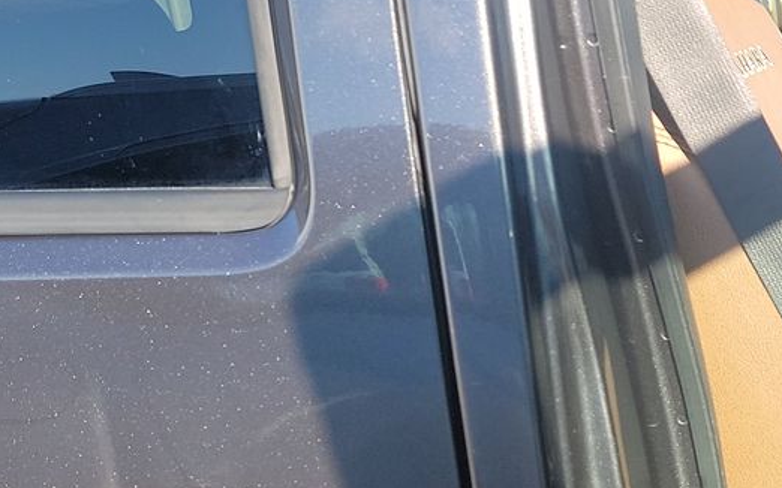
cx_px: 1026
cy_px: 457
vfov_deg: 16.5
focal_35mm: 78
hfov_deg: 23.3
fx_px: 1662
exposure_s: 1/159
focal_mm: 6.7
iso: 50
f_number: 1.8
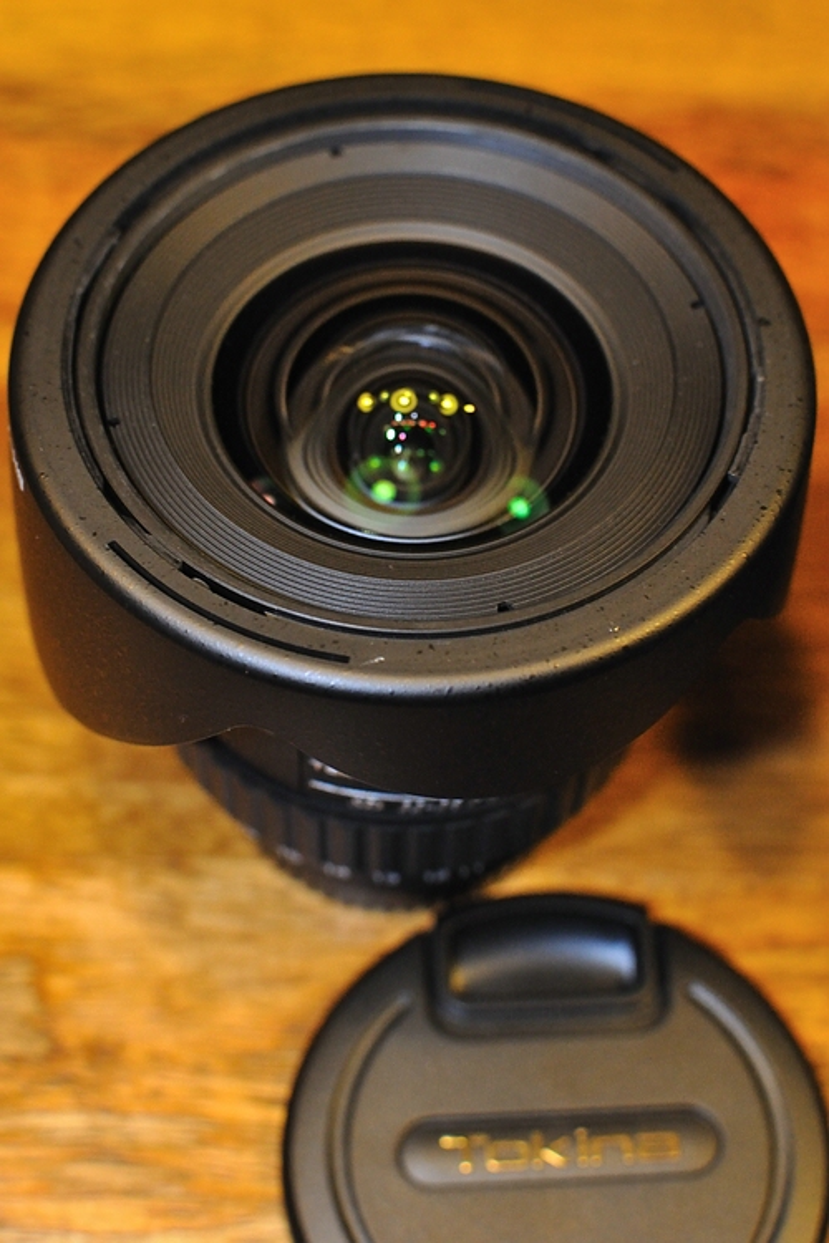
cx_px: 414
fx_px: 1813
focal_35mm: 52
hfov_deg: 25.8
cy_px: 622
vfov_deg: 37.9
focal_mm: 35
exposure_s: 1/60
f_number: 5
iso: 1600
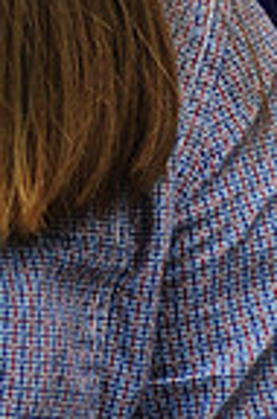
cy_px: -422
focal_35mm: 575
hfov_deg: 2.4
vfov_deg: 3.6
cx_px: -220
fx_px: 6685
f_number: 4.2
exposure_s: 1/125
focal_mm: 95
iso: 640
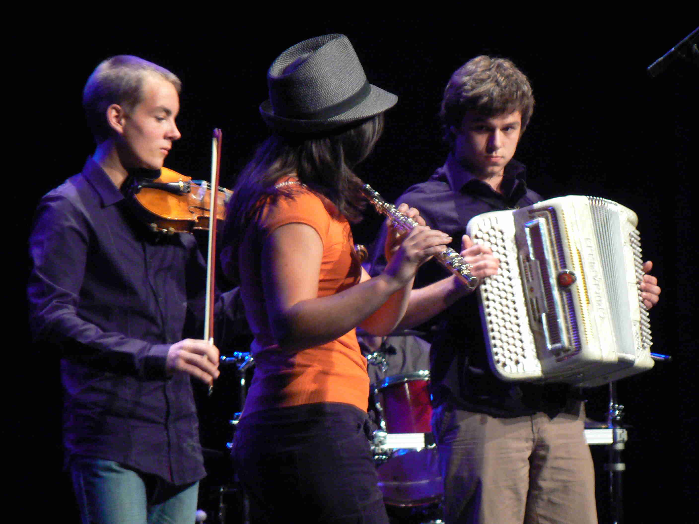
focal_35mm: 164
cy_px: 262
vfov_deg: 9.1
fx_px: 3312
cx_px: 350
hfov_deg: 12.0
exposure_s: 1/4
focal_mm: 27.4
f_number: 3.3
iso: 200
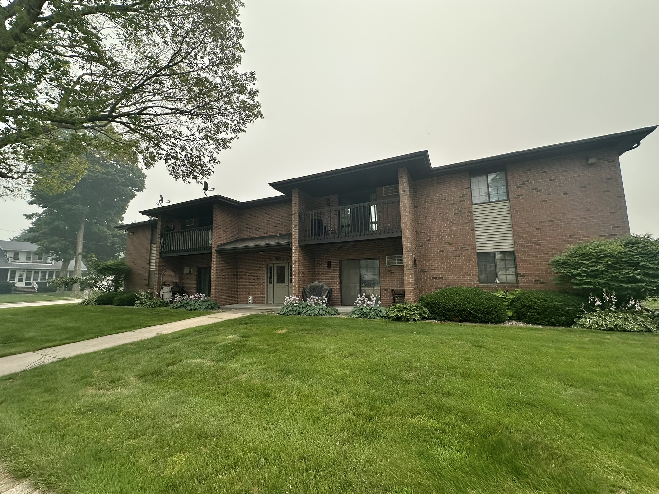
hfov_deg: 102.1
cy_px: 247
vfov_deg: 85.7
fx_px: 267
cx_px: 330
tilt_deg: +7.7
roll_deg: +0.7
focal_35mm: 14
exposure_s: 1/4000
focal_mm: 2.22
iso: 50
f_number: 2.2
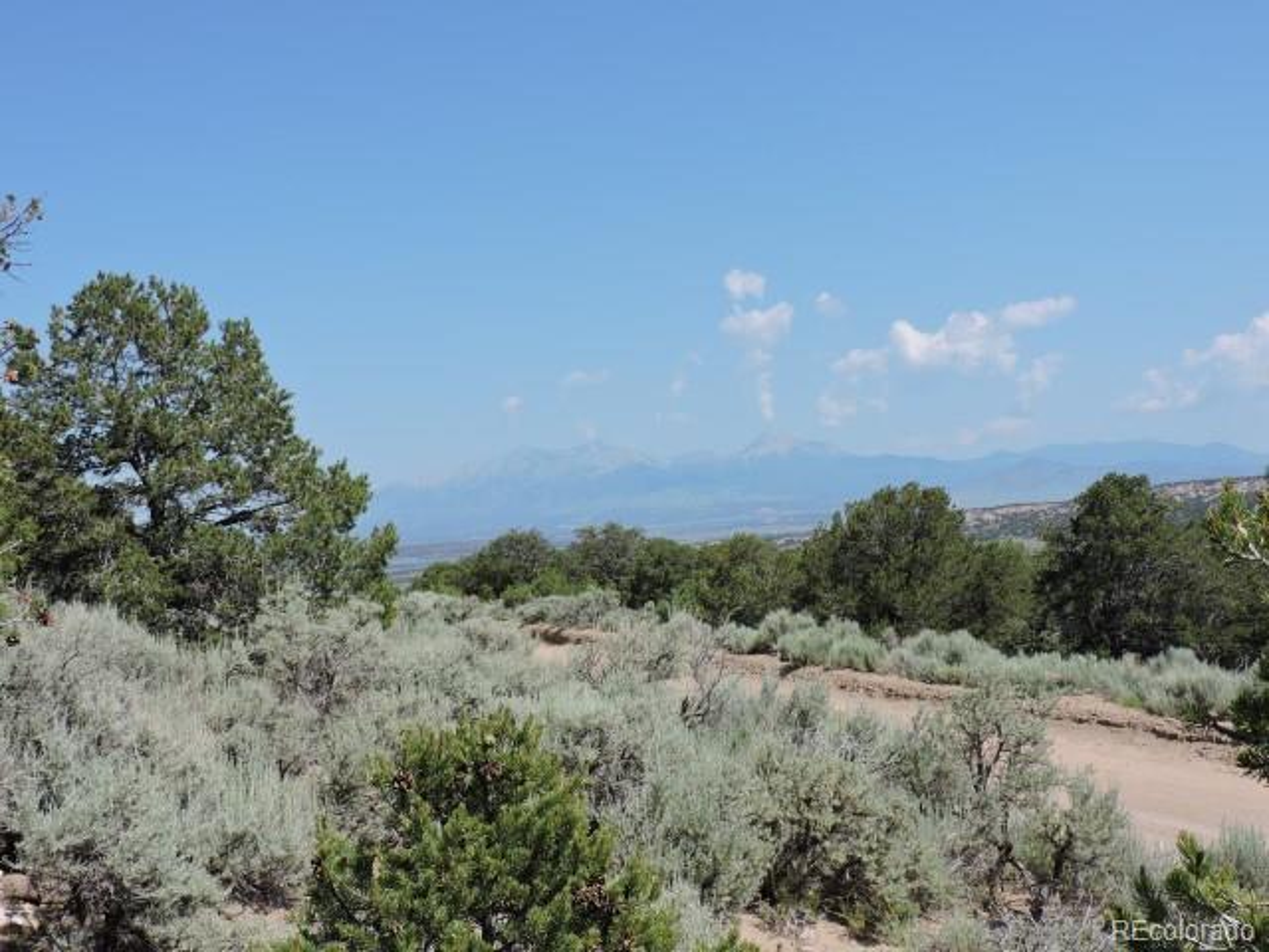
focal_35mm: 40
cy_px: 476
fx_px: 1466
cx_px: 634
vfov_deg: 36.0
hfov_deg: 46.8
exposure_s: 1/1250
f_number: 3.3
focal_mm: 7.1
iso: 100
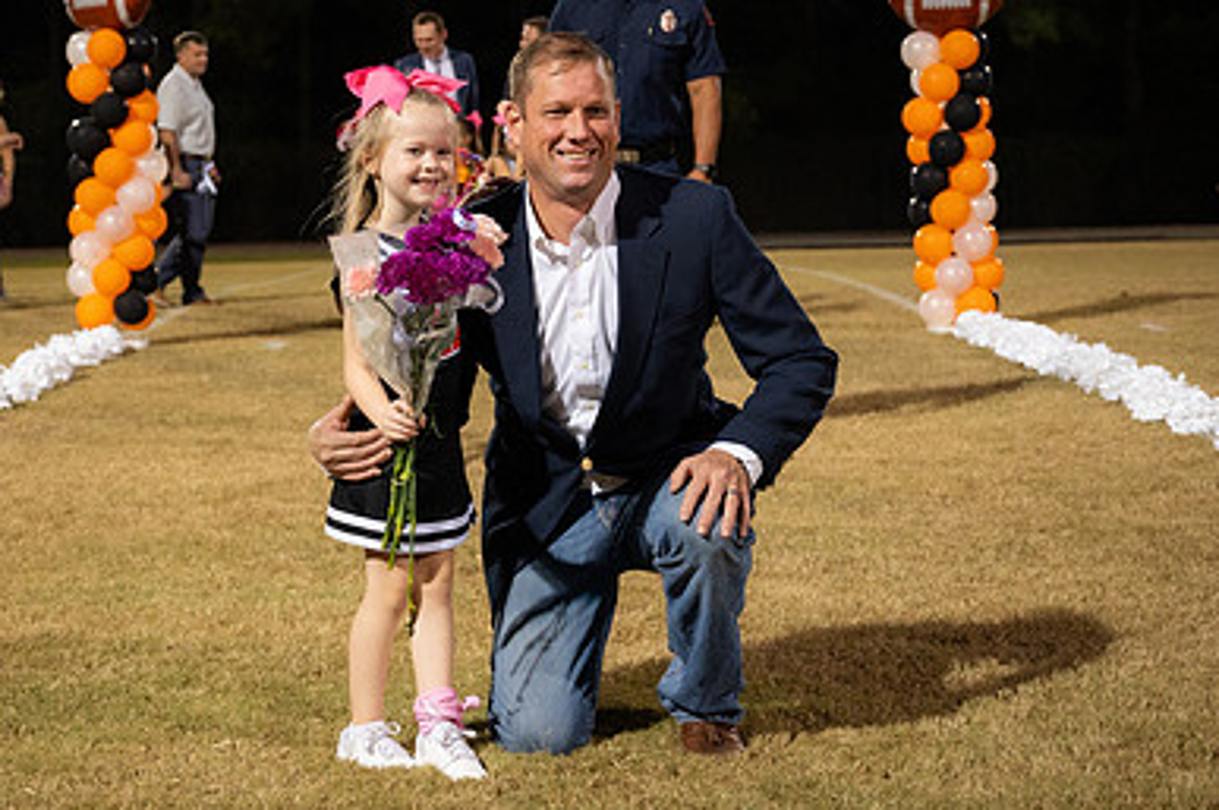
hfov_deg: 26.0
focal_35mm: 78
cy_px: 356
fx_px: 2638
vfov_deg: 17.4
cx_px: 476
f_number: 4
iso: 3200
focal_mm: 52
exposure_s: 1/250
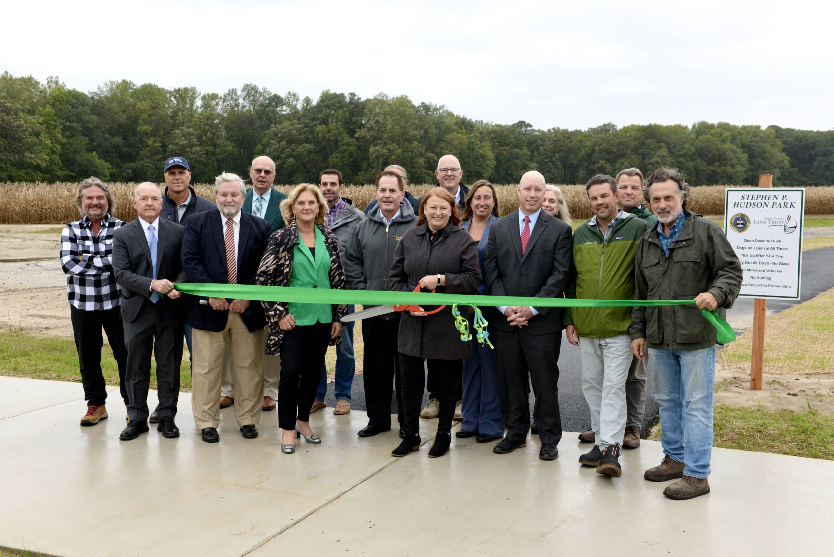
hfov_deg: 50.7
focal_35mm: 38
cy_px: 278
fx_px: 881
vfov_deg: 35.1
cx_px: 417
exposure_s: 1/1000
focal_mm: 38
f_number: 7.1
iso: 2000
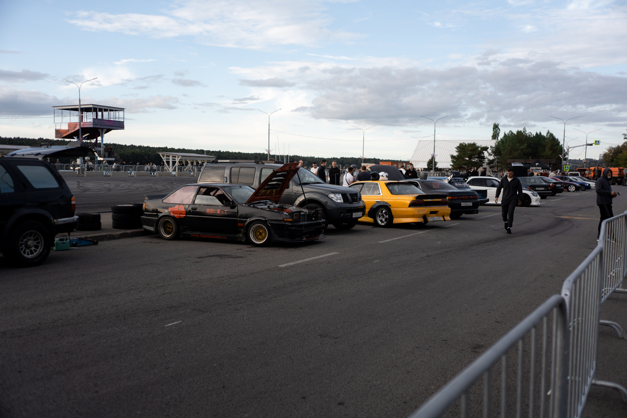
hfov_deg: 54.4
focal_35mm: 35
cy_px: 209
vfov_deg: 37.9
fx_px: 610
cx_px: 314
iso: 100
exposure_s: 1/2500
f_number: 2.2
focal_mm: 35
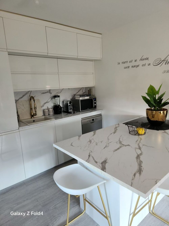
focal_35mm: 23
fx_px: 150
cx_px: 84
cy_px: 113
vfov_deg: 73.9
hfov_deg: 58.9
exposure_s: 1/50
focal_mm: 5.4
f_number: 1.8
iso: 100
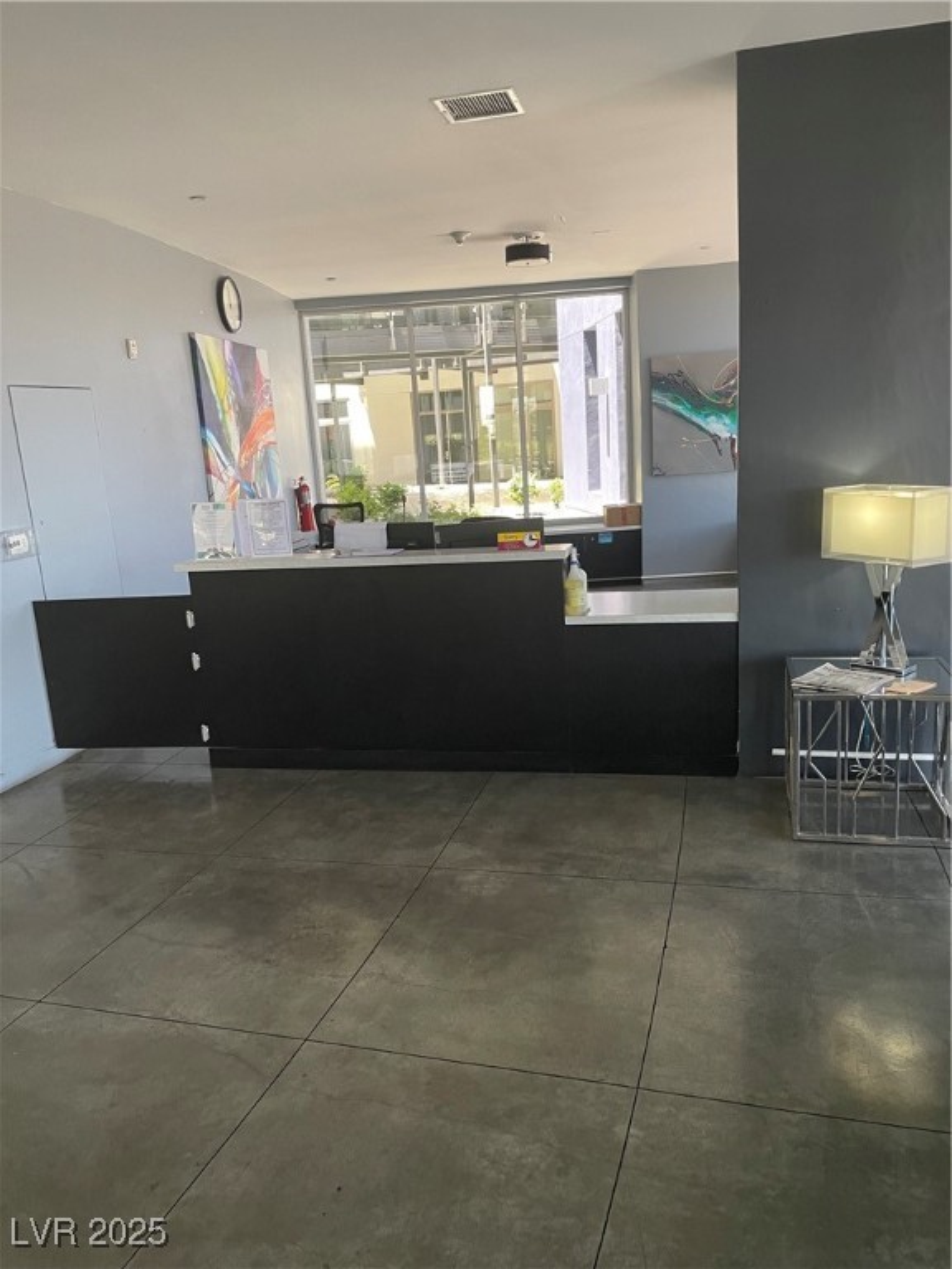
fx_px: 953
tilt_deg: -13.5
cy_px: 634
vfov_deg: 67.3
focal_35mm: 26
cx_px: 476
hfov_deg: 53.1
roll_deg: +5.6
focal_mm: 4.2
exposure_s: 1/60
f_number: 1.6
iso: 125
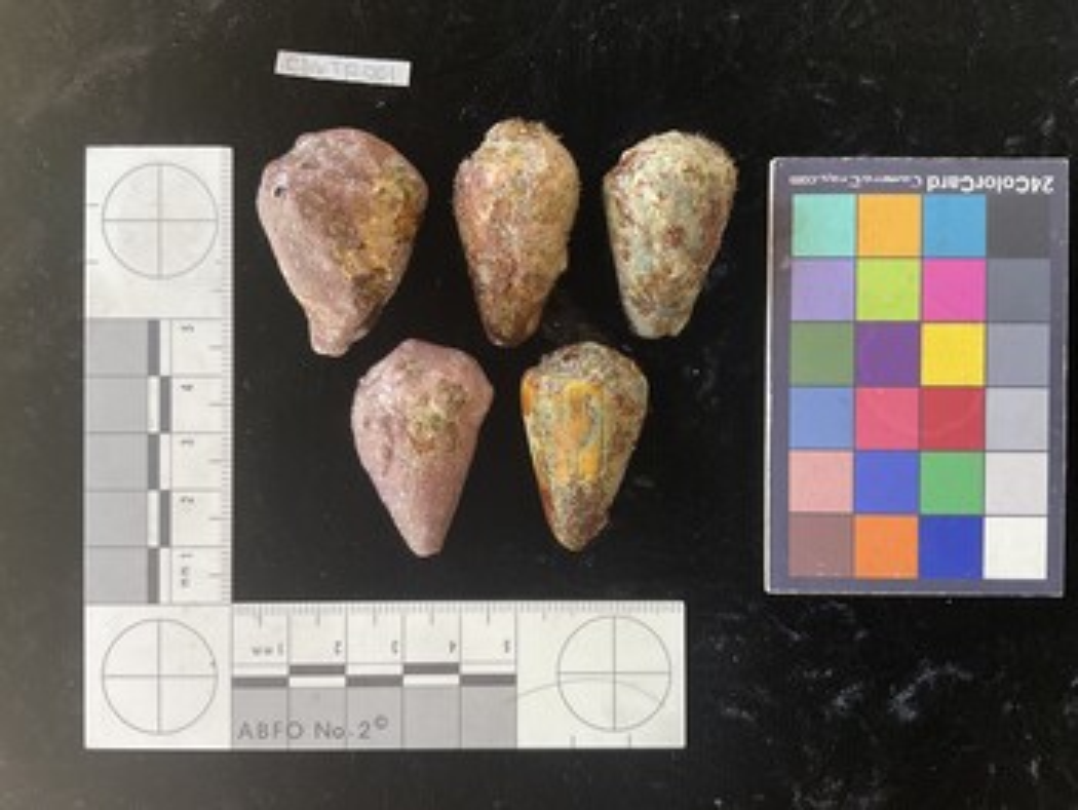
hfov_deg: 61.6
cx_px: 539
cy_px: 405
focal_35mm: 29
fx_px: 904
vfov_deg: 48.3
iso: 50
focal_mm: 3
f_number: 1.8
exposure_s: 1/60
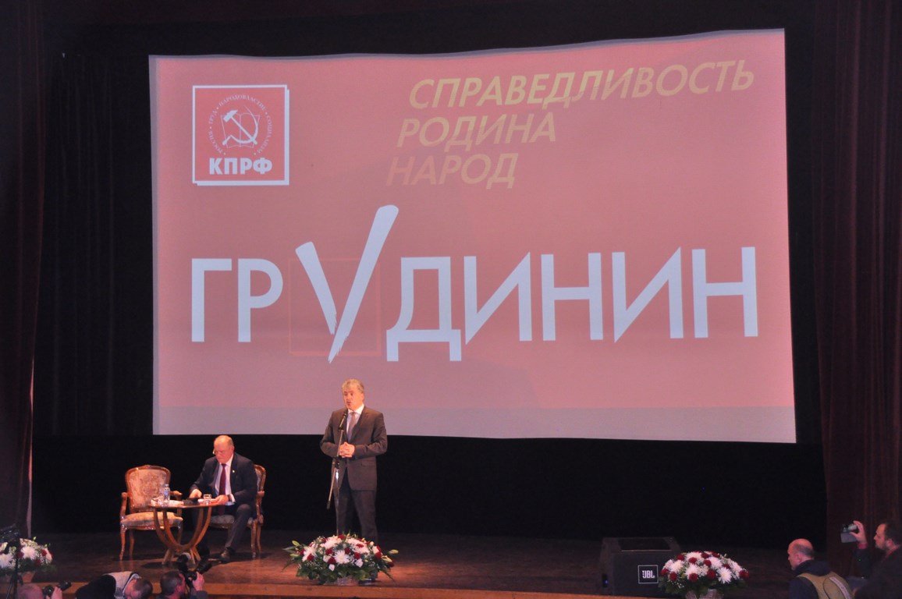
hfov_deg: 21.9
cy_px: 300
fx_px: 2328
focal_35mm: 93
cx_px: 451
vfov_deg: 14.7
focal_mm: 62
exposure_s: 1/40
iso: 1250
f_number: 4.8
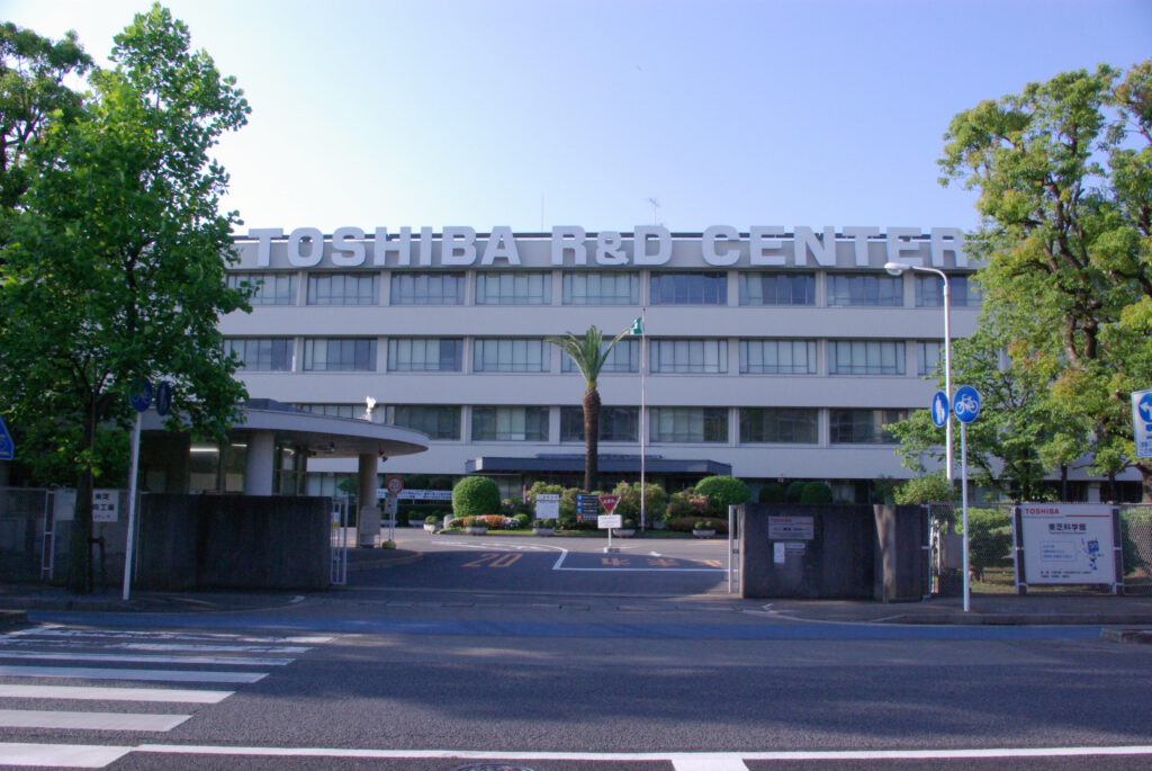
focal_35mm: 27
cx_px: 576
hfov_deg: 67.3
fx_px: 865
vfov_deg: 48.0
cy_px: 386
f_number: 22
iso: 800
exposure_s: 1/90
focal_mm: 18
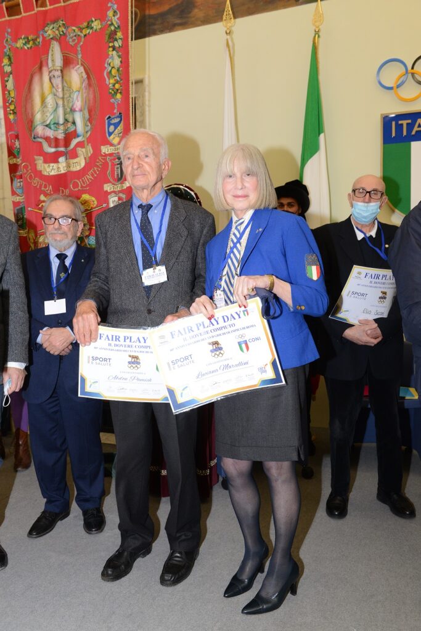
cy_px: 316
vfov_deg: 60.3
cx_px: 210
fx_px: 544
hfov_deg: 42.3
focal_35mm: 31
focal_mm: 31
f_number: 4
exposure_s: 1/125
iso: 1600
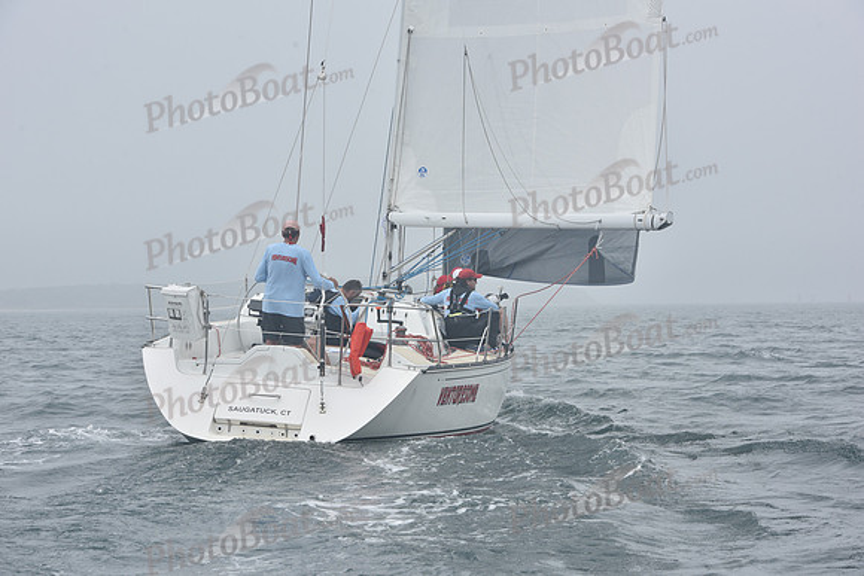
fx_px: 2520
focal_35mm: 105
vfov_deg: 13.0
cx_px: 432
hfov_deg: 19.5
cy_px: 288
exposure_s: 1/800
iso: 250
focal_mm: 105
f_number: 10
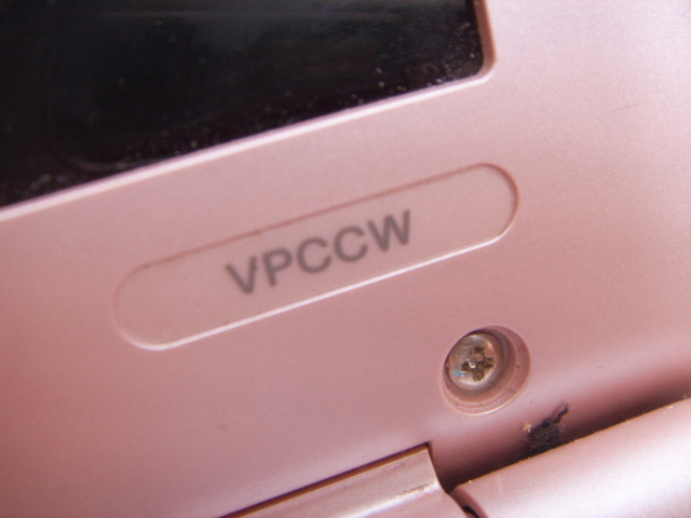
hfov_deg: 47.9
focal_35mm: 39
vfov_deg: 36.8
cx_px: 346
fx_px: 779
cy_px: 259
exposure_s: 1/4
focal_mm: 6.6
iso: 63
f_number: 3.5
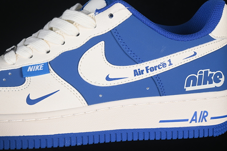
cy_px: 76
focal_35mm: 75
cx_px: 114
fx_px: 473
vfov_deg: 18.2
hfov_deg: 27.0
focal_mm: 50
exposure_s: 1/80
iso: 160
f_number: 7.1
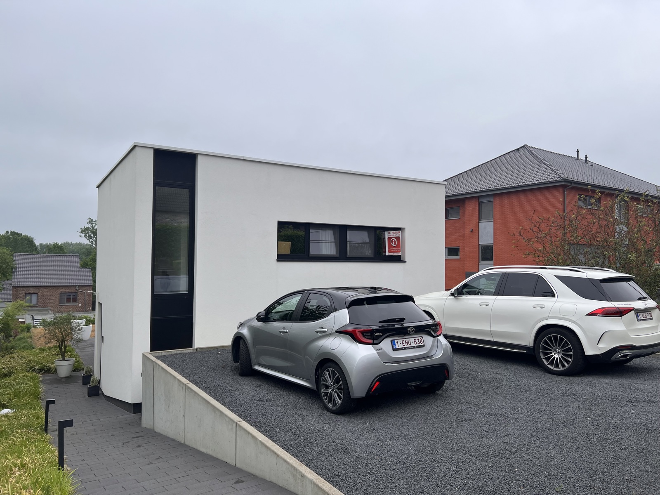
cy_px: 248
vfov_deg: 53.1
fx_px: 496
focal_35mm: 26
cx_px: 330
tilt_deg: +2.4
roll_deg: -0.7
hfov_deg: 67.3
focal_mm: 5.7
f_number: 1.5
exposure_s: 1/2165
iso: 50
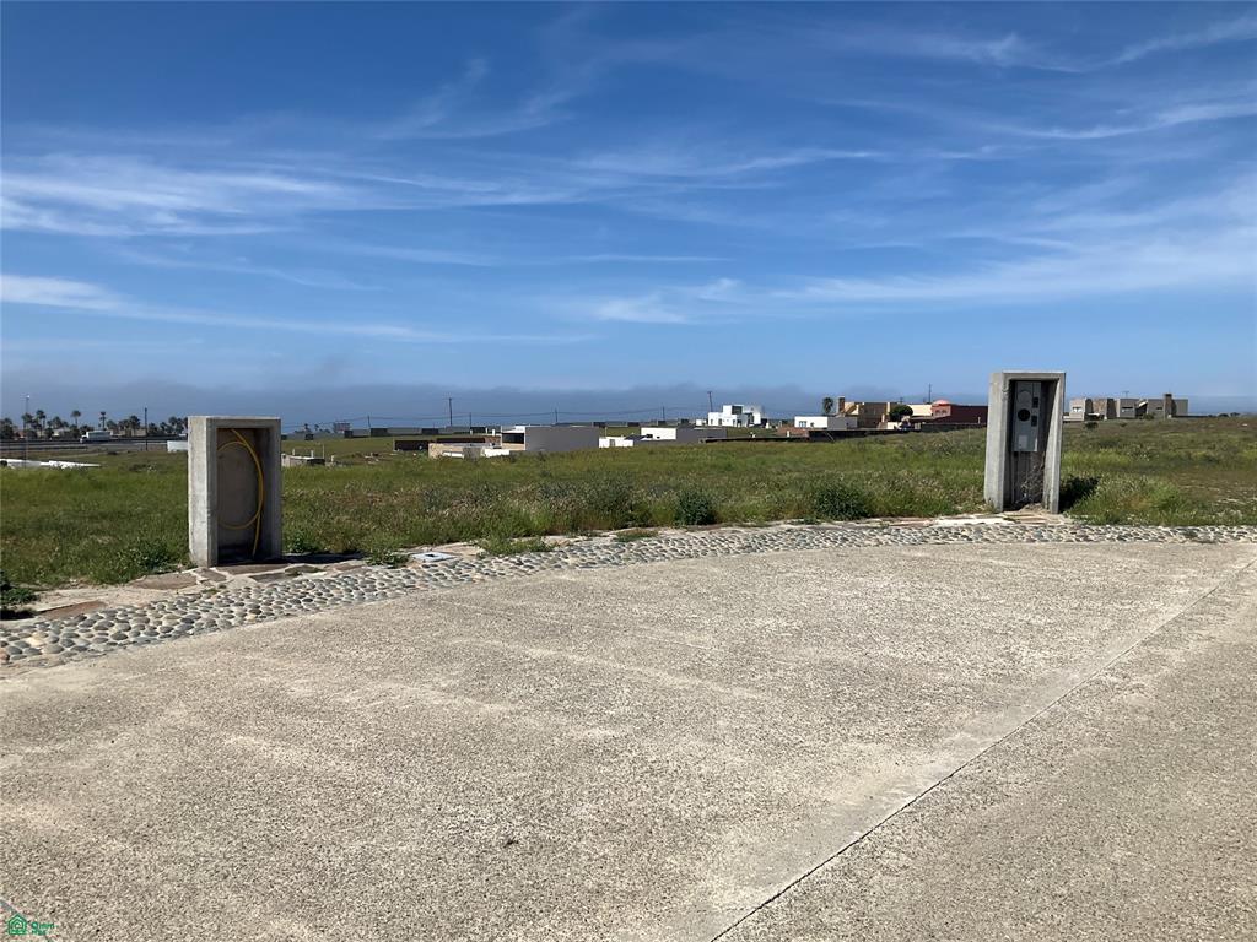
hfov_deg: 61.7
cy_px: 471
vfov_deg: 48.2
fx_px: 1053
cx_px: 628
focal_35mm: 29
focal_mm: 3
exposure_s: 1/4065
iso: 25
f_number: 1.8
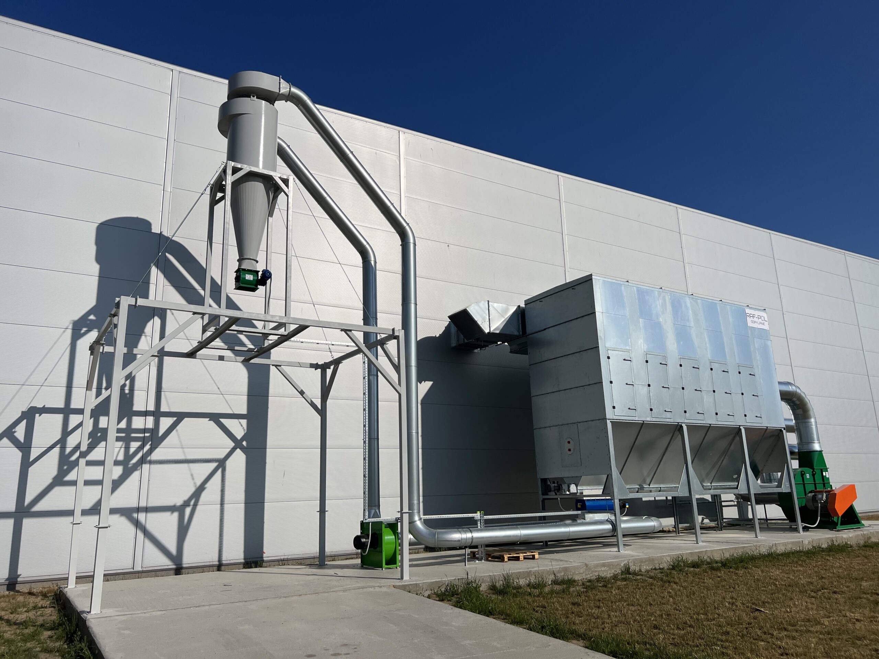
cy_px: 330
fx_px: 660
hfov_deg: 67.3
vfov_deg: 53.1
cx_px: 440
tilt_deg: +15.4
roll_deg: +2.2
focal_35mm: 26
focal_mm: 5.7
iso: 40
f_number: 1.5
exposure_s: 1/16393
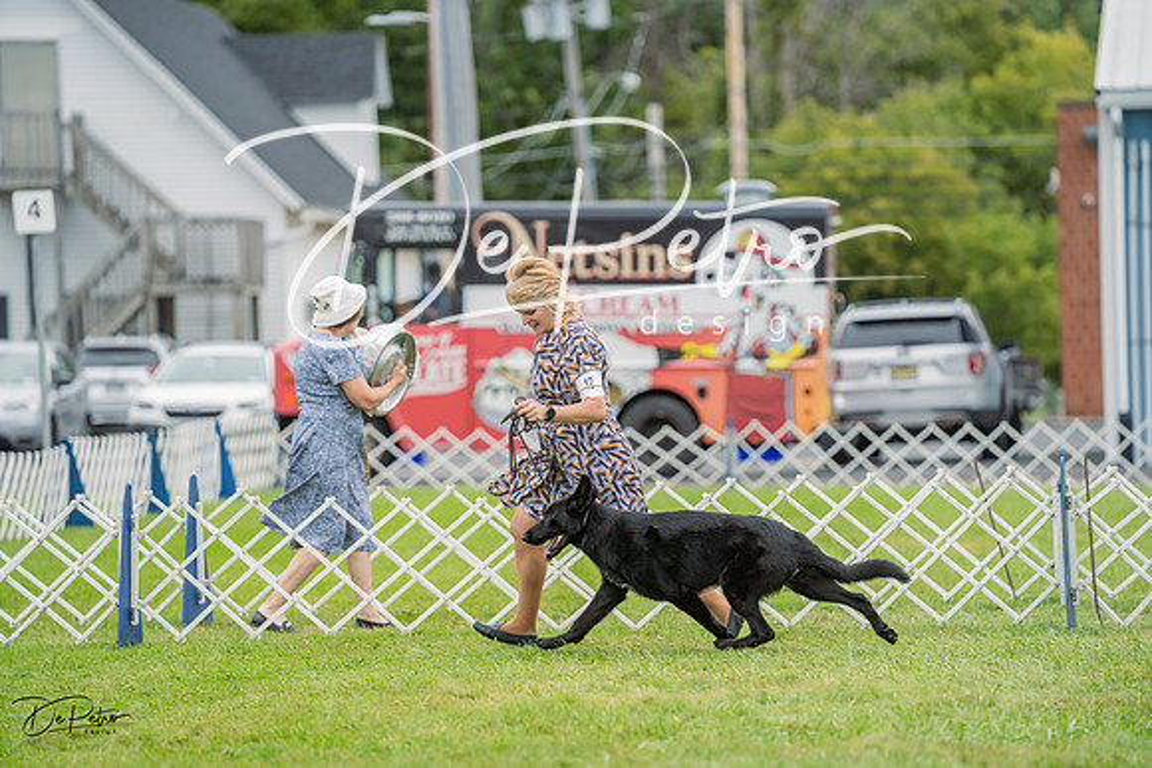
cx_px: 576
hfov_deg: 10.3
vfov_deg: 6.9
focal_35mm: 200
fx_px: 6401
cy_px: 384
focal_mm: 200
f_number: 3.5
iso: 400
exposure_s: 1/1250
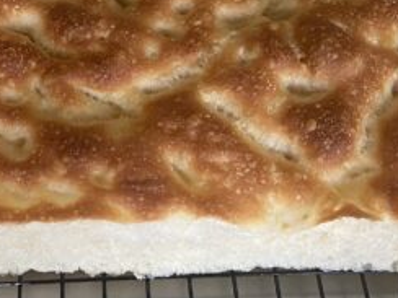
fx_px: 816
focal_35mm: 71
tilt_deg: -58.8
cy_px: 31
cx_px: 115
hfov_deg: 27.1
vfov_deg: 20.3
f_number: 1.8
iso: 160
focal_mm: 4.25
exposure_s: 1/60
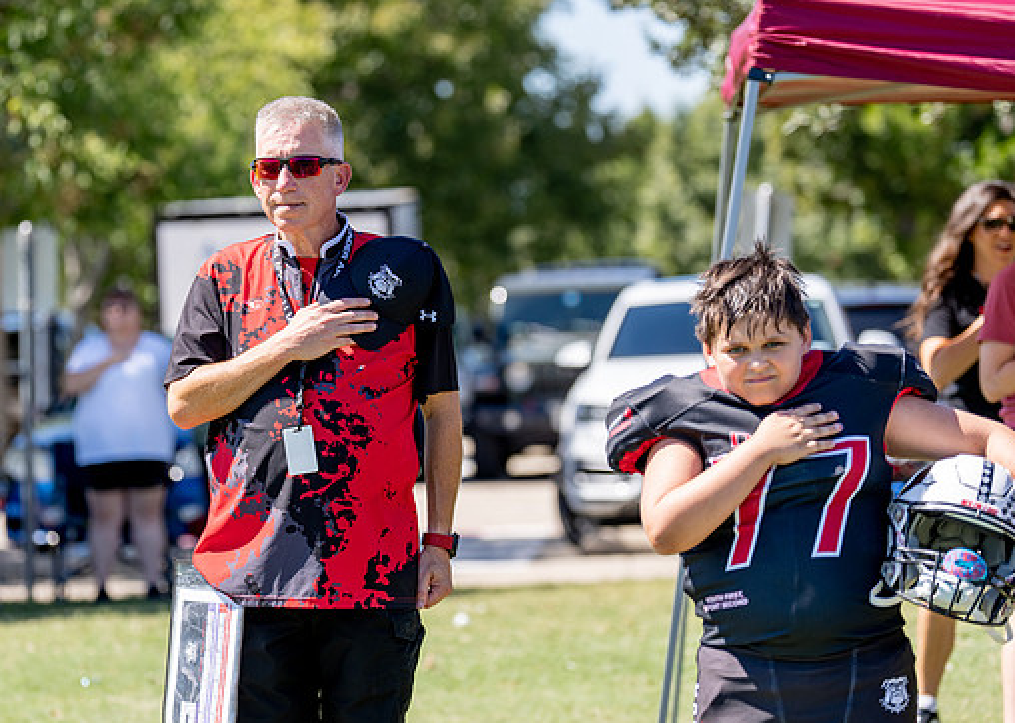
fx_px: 4522
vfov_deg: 9.1
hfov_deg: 12.8
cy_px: 343
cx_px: 360
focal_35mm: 157
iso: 100
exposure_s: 1/1250
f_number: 2.8
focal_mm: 110
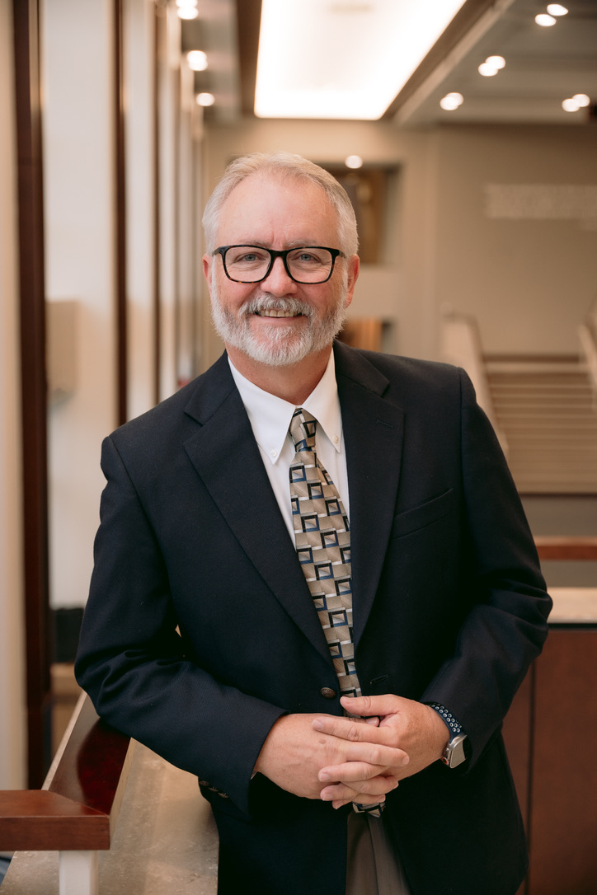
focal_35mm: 50
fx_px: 1251
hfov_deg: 26.8
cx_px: 298
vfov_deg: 39.4
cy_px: 448
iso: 400
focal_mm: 50.3
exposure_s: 1/160
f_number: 2.8
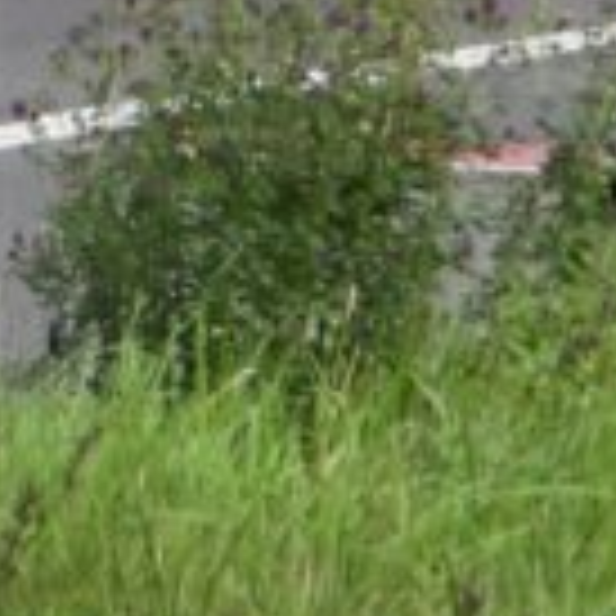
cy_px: -832
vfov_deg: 1.2
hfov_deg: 1.2
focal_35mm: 1421
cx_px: -1412
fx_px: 28609
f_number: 4.5
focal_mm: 38.6
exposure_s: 1/400
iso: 100
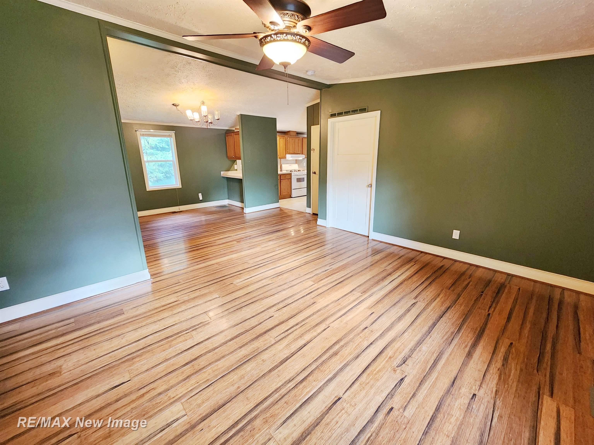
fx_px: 223
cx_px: 297
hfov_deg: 106.2
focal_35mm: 13
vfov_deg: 89.9
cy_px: 222
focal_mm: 2.2
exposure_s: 1/30
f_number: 2.2
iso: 320
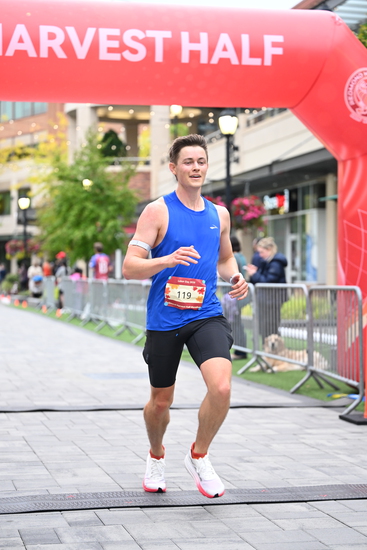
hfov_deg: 18.0
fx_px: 1161
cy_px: 275
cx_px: 184
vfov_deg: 26.6
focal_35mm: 76
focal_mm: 76
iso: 1600
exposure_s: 1/800
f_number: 2.8
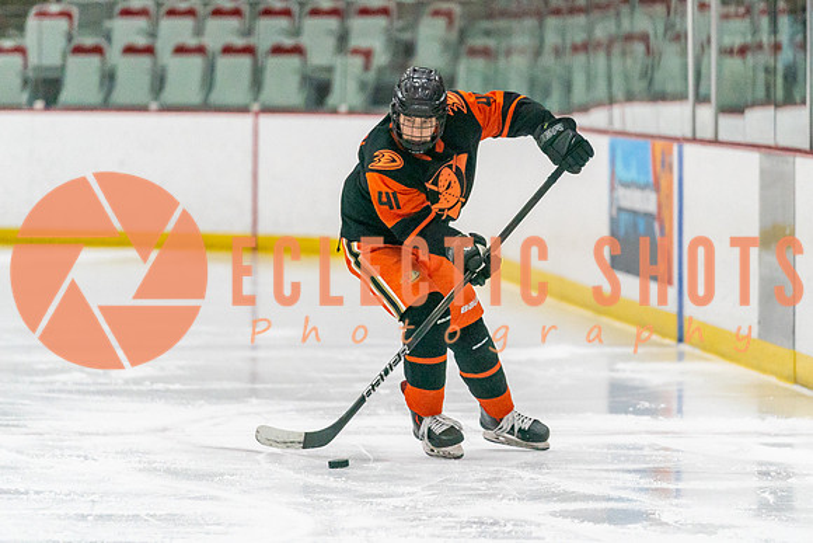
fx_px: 7239
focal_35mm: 320
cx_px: 475
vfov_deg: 4.3
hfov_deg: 6.4
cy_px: 211
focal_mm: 200
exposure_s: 1/1250
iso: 3200
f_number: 2.8
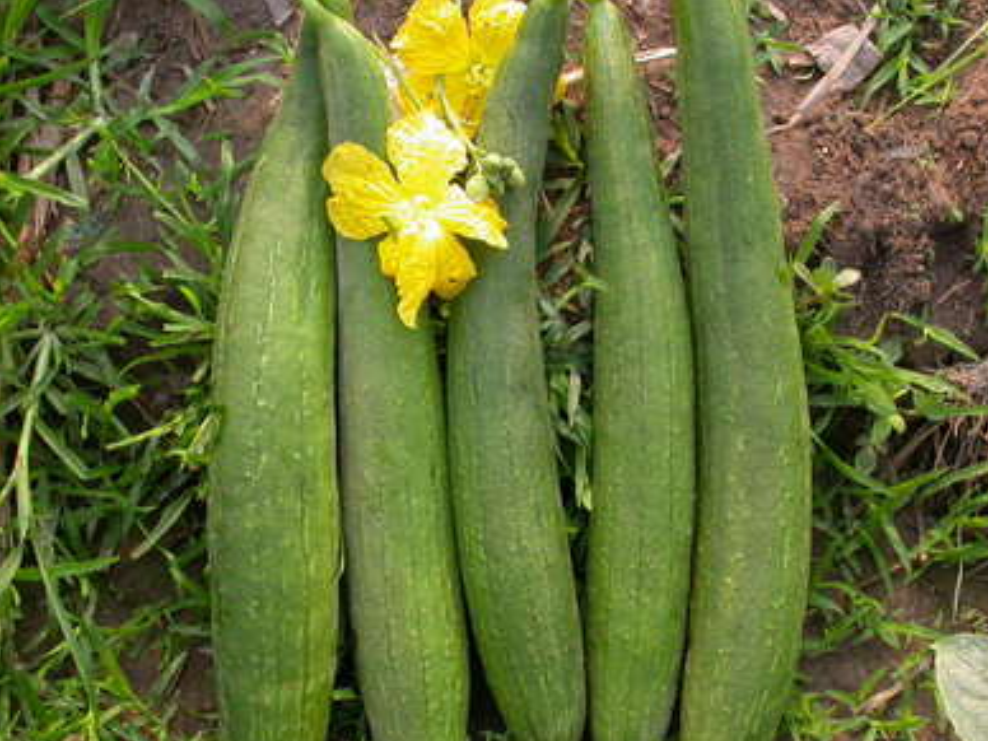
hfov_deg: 38.9
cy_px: 353
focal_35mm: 49
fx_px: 1399
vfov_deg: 29.7
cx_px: 471
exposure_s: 1/111
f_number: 6
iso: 100
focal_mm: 7.85
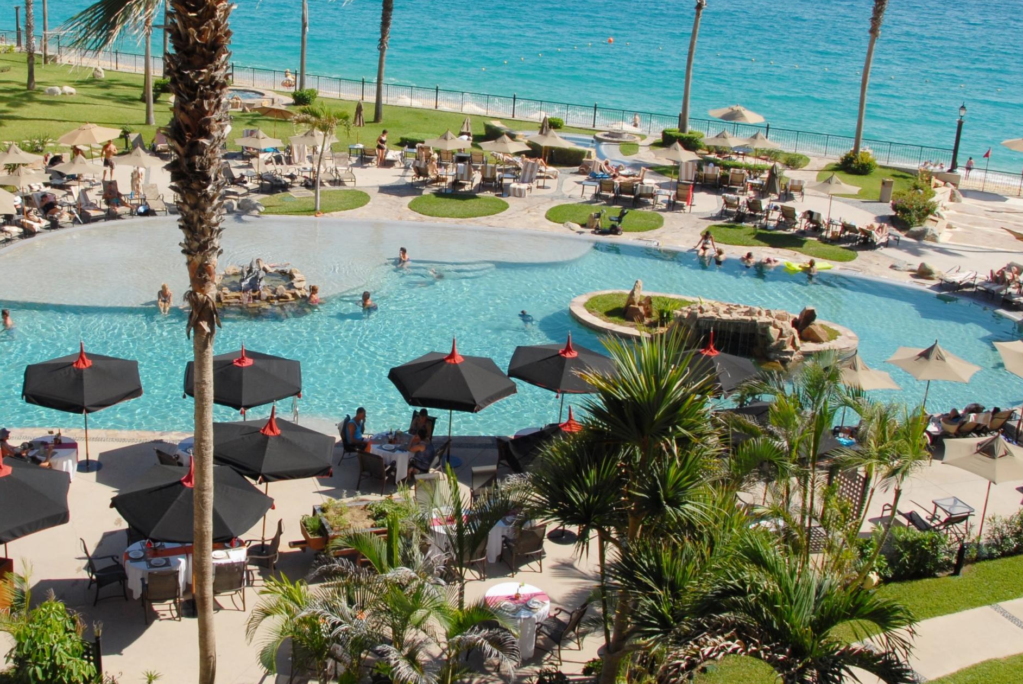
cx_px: 342
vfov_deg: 31.2
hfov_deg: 44.7
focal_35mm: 43
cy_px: 264
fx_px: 1223
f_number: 9
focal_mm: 18
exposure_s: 1/250
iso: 125
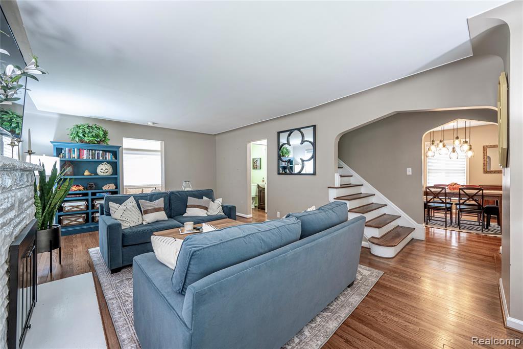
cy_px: 174
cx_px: 262
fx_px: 203
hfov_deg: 104.3
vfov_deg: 81.2
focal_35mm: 14
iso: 200
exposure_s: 1/2
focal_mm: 14
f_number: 7.1
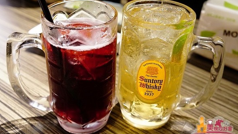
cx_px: 118
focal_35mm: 45
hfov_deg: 45.5
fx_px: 284
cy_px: 61
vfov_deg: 26.5
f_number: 4.5
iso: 2500
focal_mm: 28
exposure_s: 1/50
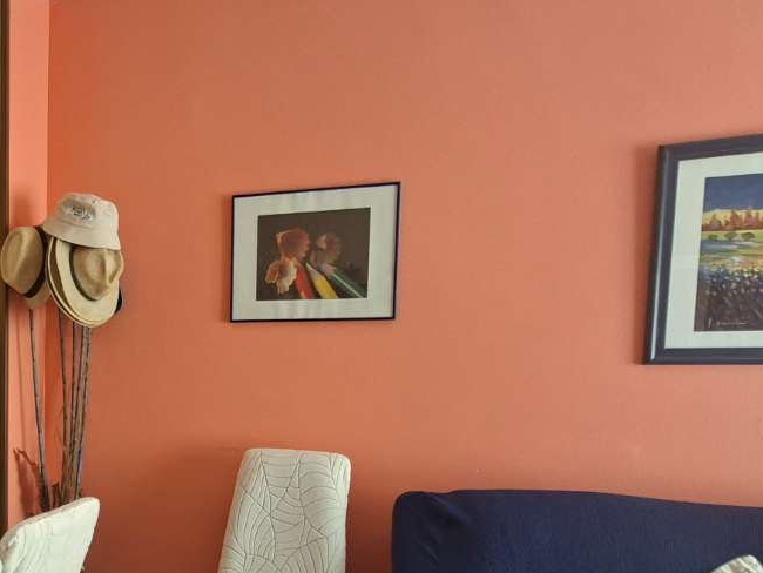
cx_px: 108
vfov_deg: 45.1
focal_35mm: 30
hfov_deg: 54.0
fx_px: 661
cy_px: 434
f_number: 2.2
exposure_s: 1/40
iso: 100
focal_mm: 1.74
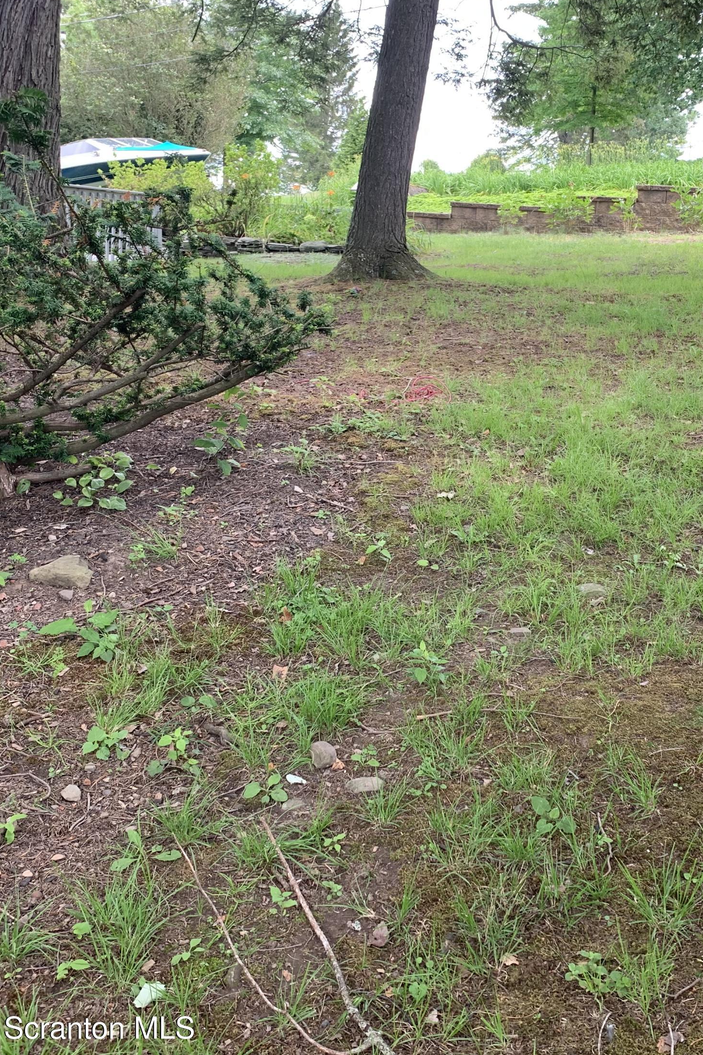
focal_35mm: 37
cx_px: 466
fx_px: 1084
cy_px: 534
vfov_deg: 51.9
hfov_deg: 35.6
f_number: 1.8
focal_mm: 4.25
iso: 50
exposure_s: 1/121
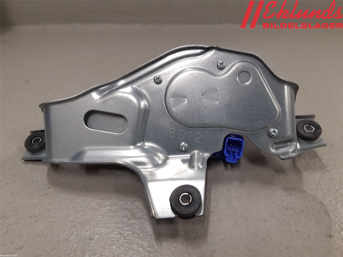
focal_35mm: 26
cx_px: 172
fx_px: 258
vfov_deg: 53.1
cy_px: 128
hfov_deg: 67.3
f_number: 1.7
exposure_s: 1/50
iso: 80
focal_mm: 3.93
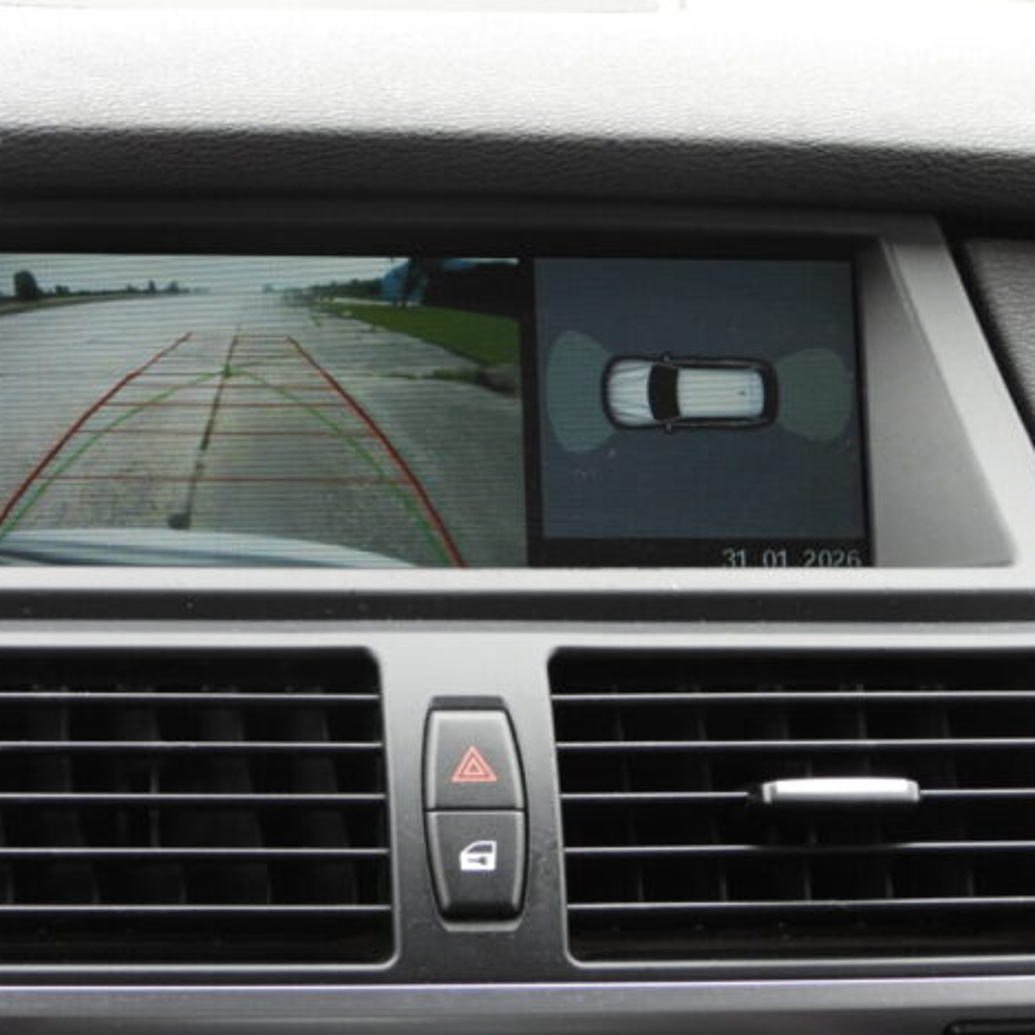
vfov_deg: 14.3
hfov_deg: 14.3
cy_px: 479
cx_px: 382
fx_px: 4127
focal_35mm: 122
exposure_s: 1/60
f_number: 3.5
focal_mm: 16.3
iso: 250
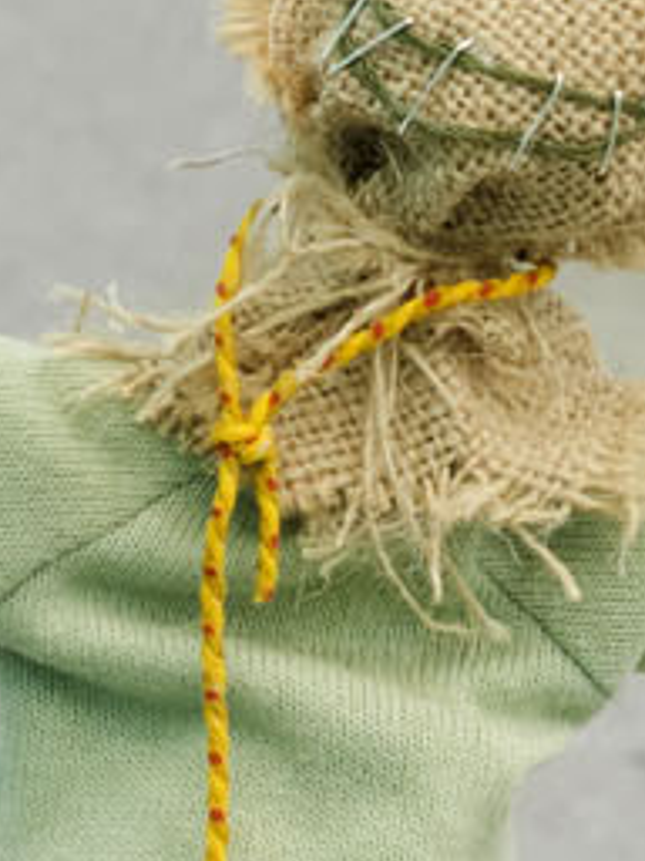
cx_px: 502
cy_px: 1746
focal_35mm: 513
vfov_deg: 3.8
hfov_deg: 2.9
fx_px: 12745
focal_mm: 41.1
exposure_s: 1/15
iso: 400
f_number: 7.1
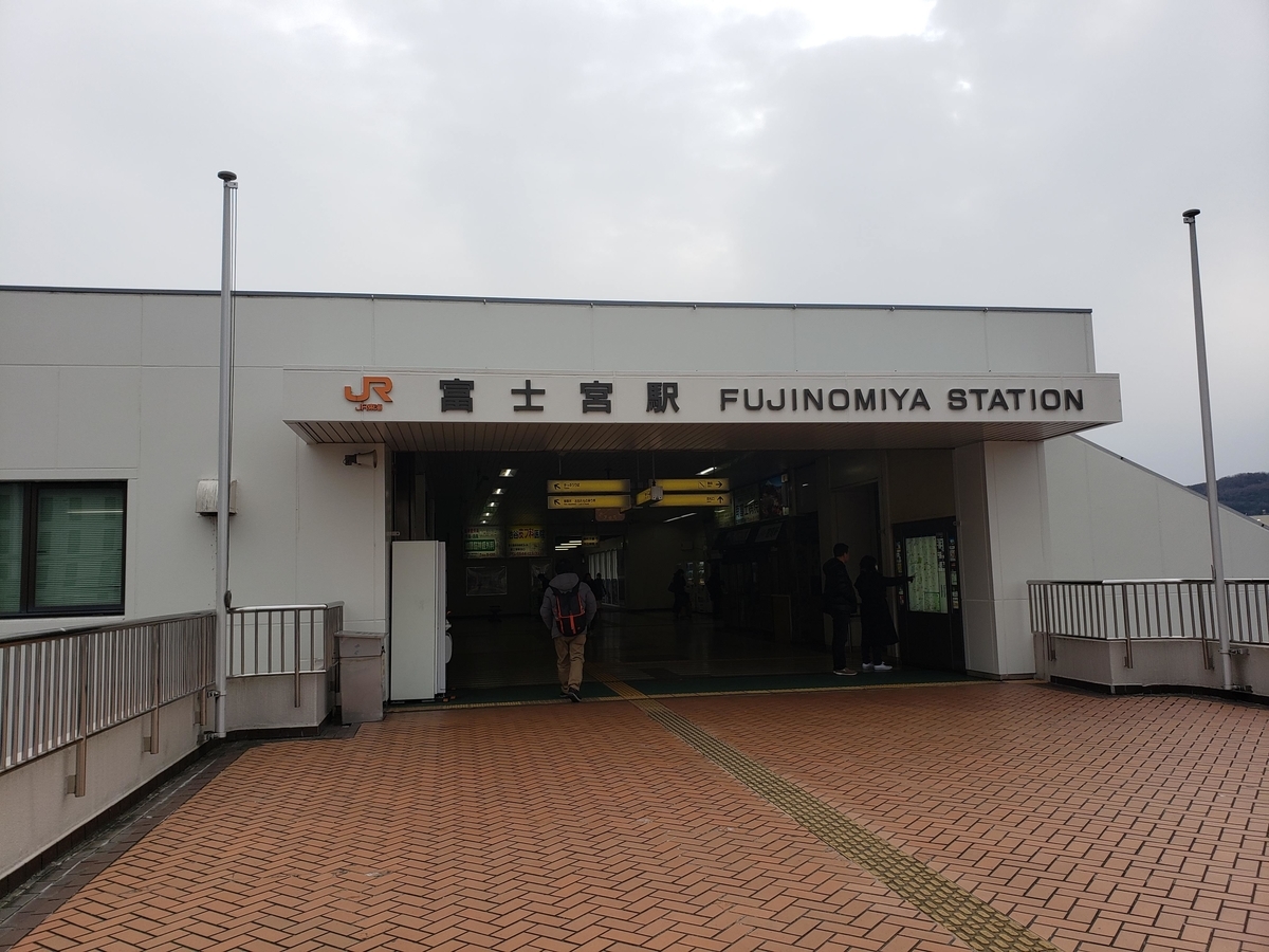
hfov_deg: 67.3
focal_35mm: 26
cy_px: 476
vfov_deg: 53.1
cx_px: 634
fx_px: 953
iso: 50
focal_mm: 4.3
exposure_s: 1/947
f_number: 2.4
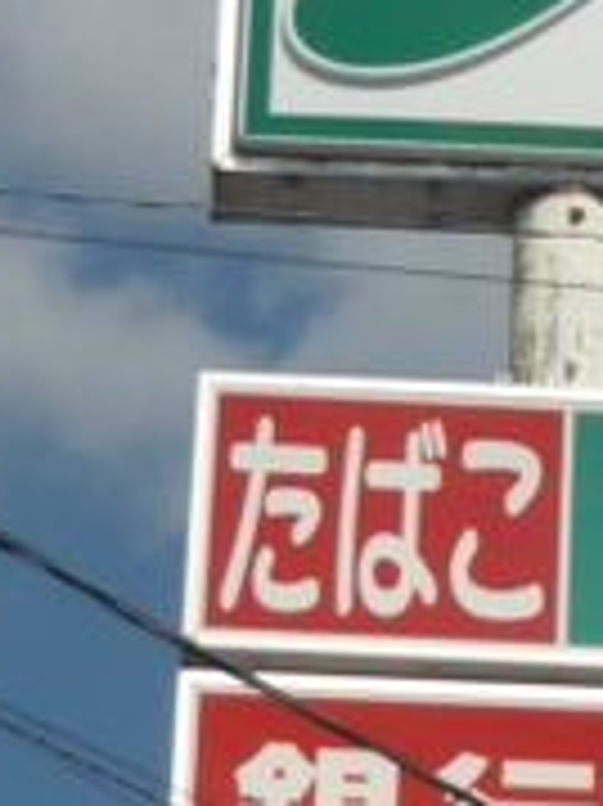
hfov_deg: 5.7
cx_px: 590
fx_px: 6000
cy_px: 81
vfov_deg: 7.7
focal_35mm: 258
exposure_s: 1/500
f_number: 9
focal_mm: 8
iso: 125
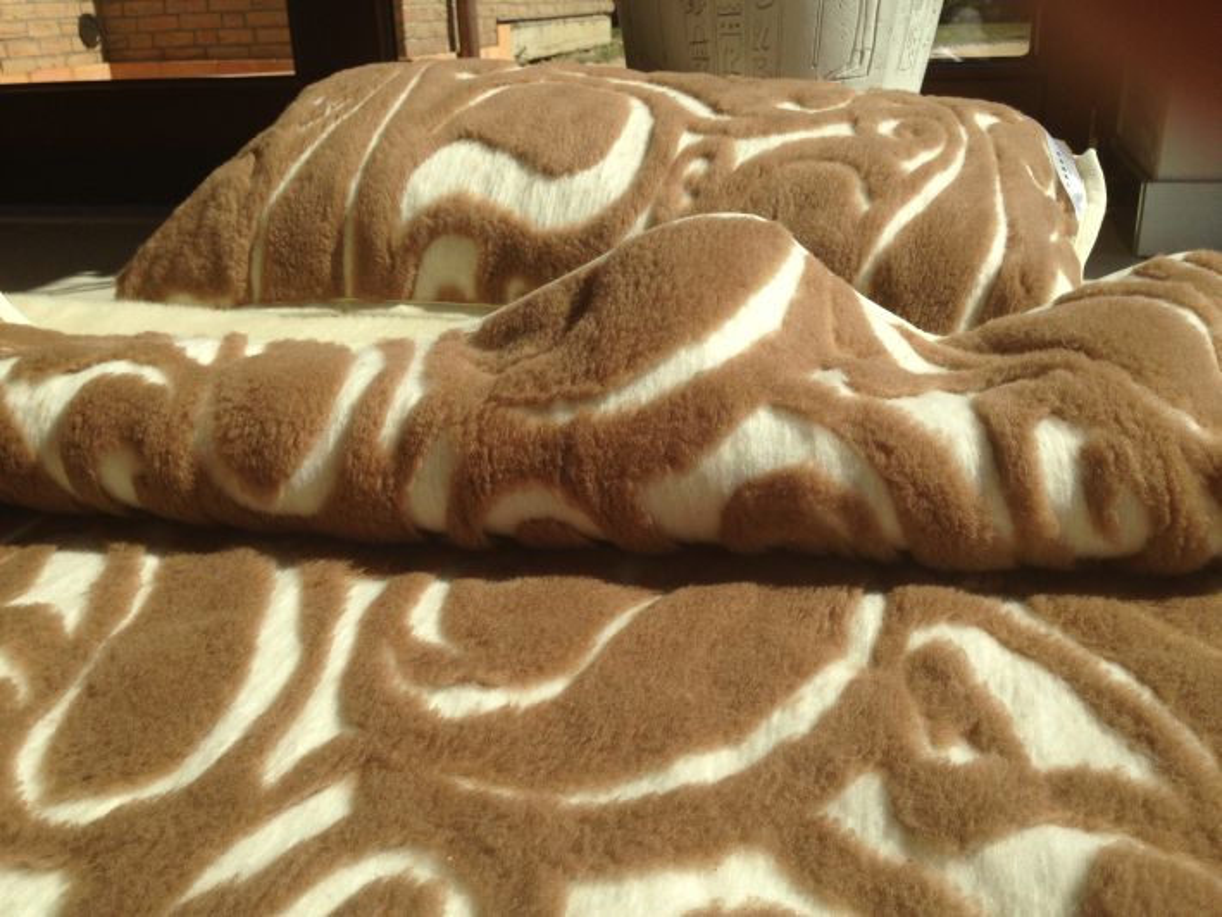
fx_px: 1165
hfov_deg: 55.3
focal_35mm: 33
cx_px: 611
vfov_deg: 43.0
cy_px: 458
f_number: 2.4
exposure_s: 1/2008
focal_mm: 4.13
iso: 50
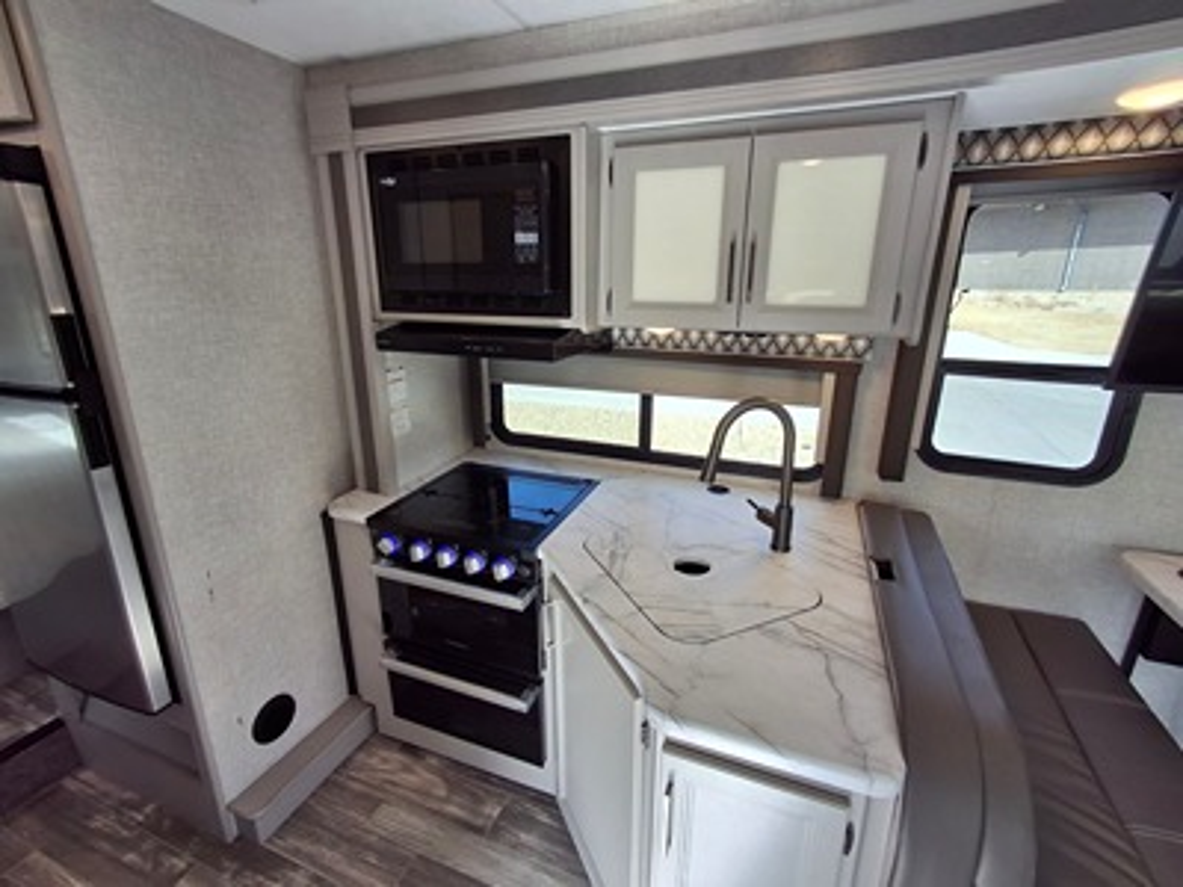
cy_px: 444
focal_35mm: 16
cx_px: 592
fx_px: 547
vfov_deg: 78.1
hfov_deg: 94.5
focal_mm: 1.64
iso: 40
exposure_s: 1/170
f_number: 2.2
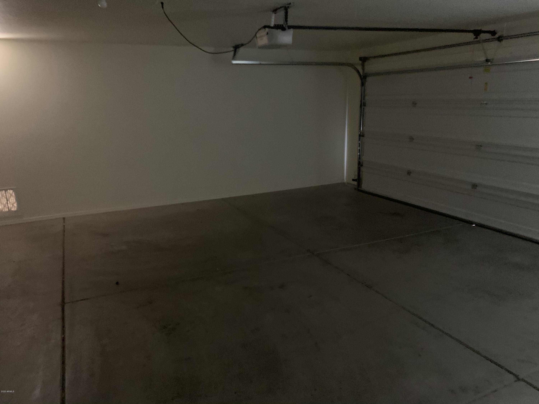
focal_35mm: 26
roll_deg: +1.0
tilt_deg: -13.6
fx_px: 405
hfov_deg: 67.3
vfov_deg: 53.1
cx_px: 270
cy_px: 202
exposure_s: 1/15
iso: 1250
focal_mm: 4.25
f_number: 1.8
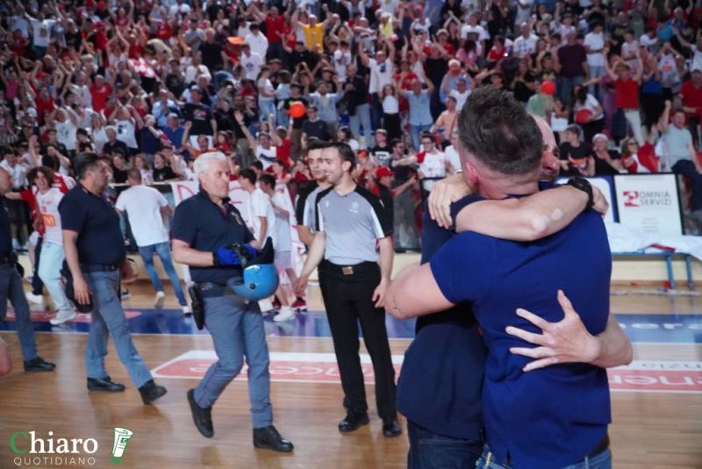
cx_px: 351
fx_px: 878
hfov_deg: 43.6
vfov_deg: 29.9
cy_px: 234
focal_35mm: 45
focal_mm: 30
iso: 5000
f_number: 4
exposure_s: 1/1000
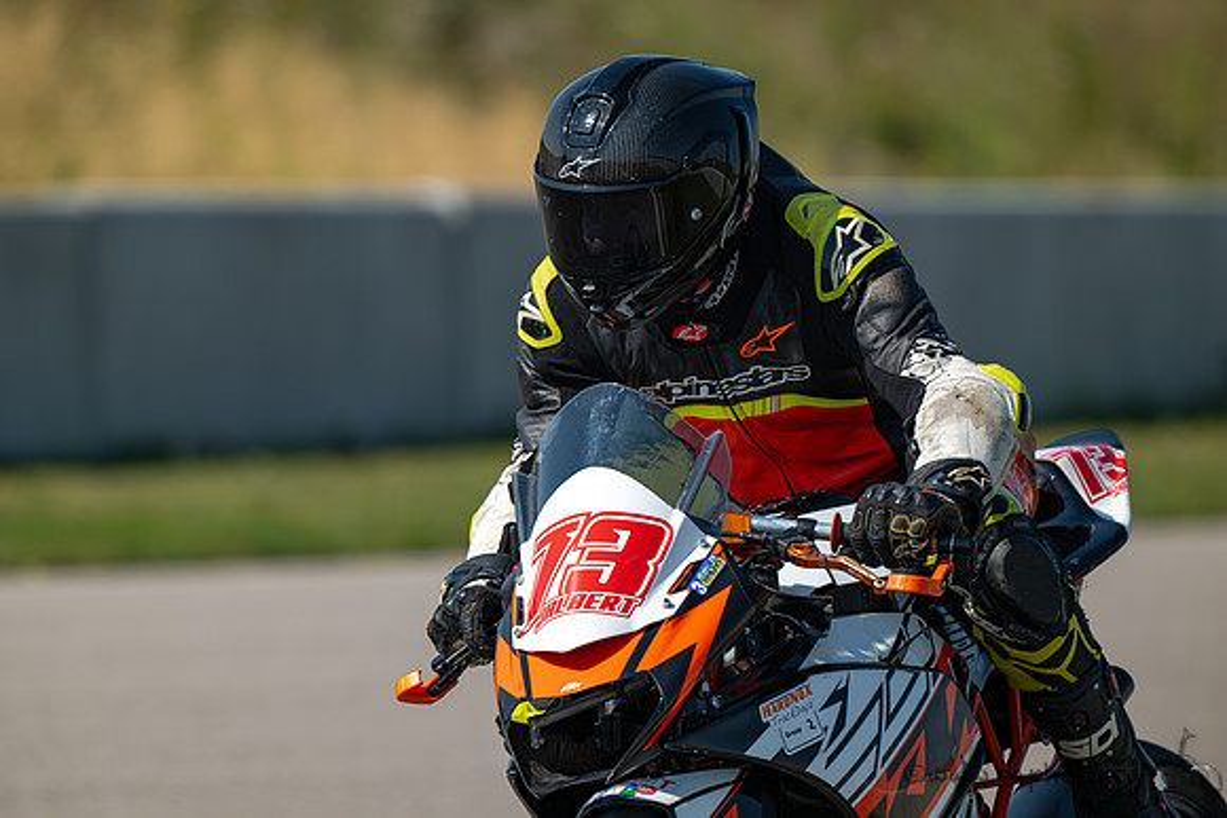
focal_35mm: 500
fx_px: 17045
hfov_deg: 4.1
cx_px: 614
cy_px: 409
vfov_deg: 2.8
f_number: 6.3
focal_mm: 500
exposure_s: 1/1250
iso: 200
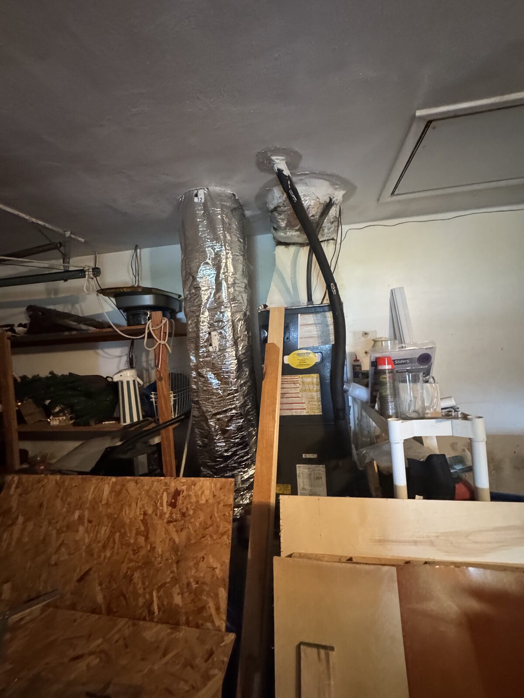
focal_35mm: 14
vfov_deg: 102.1
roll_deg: +3.0
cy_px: 349
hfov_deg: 85.7
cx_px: 262
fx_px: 283
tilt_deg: -1.6
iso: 1250
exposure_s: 1/40
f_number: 2.2
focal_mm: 2.22
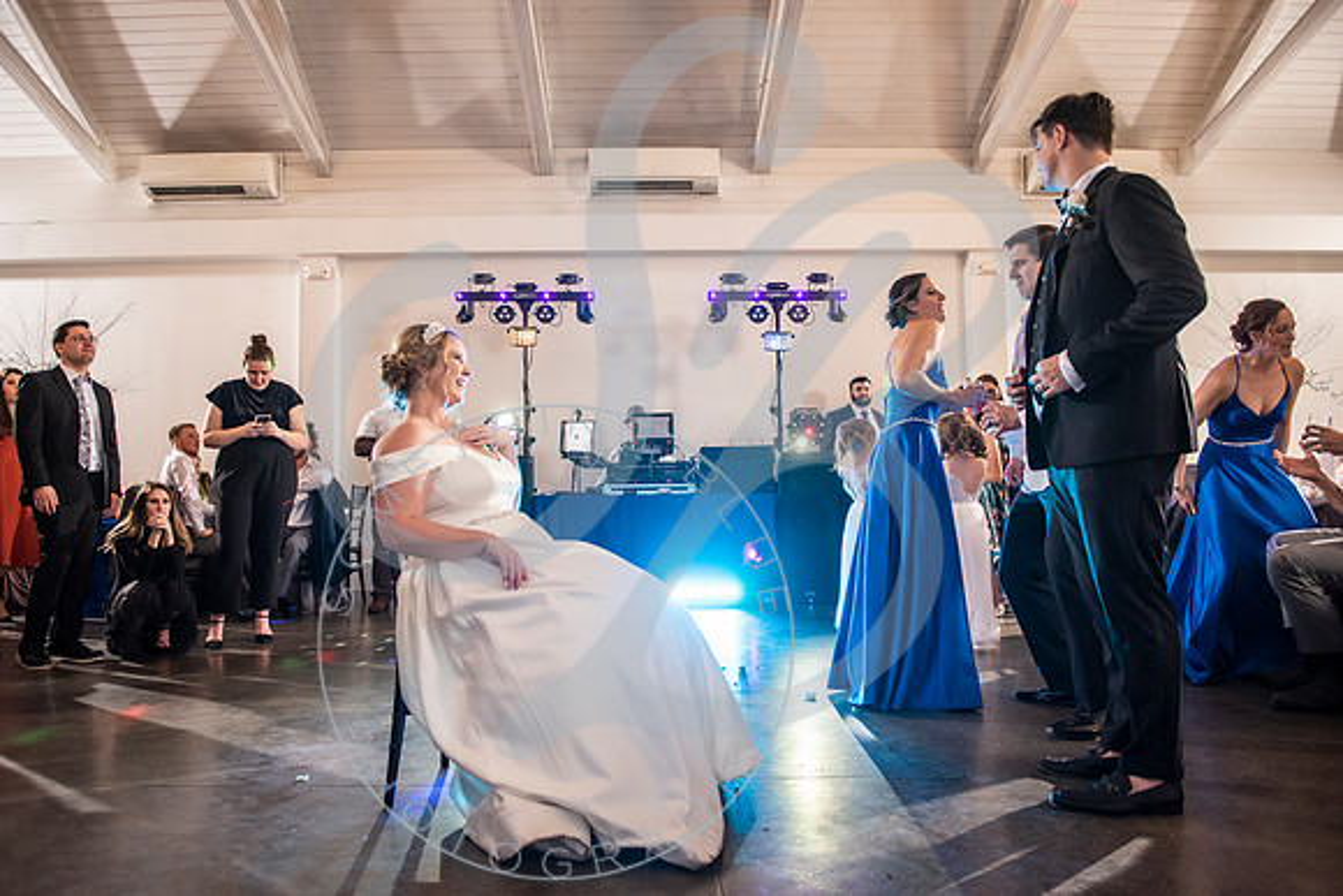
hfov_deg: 71.2
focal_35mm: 25
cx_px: 654
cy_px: 449
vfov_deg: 51.1
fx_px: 938
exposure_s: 1/125
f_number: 2.8
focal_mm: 24
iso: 1600
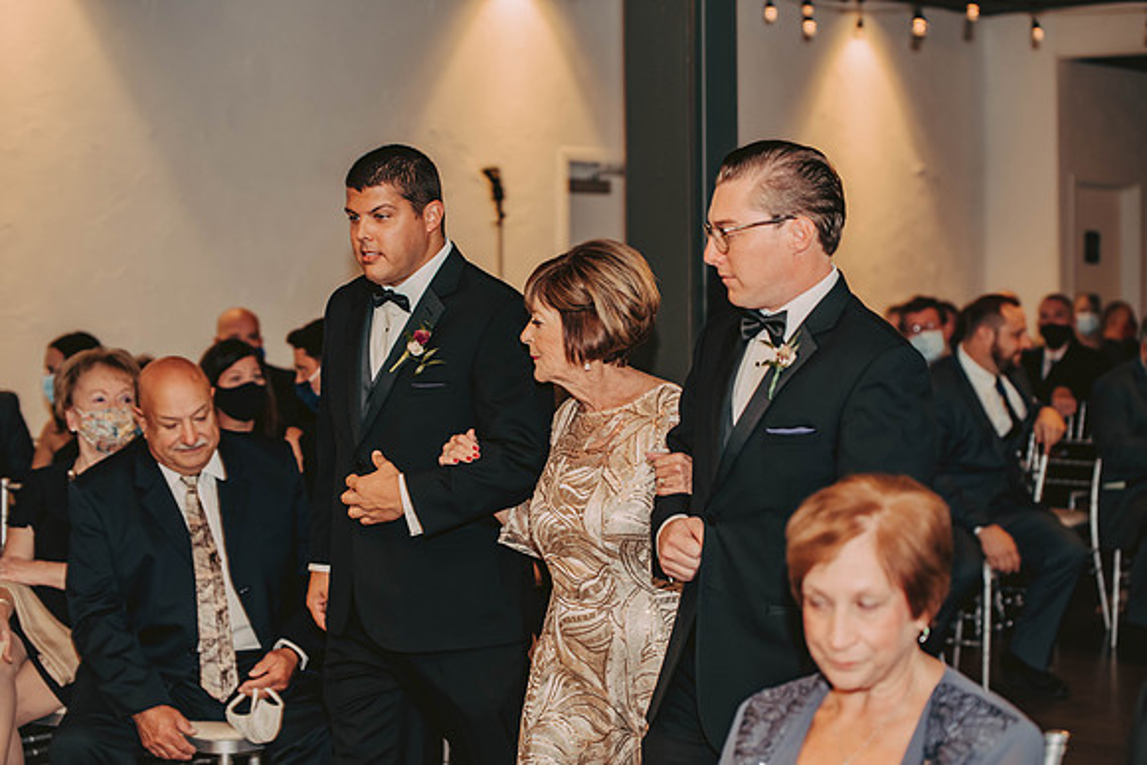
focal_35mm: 70
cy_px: 382
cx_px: 574
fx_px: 2231
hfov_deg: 28.8
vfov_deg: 19.5
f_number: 3.2
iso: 500
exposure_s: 1/60
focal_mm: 70
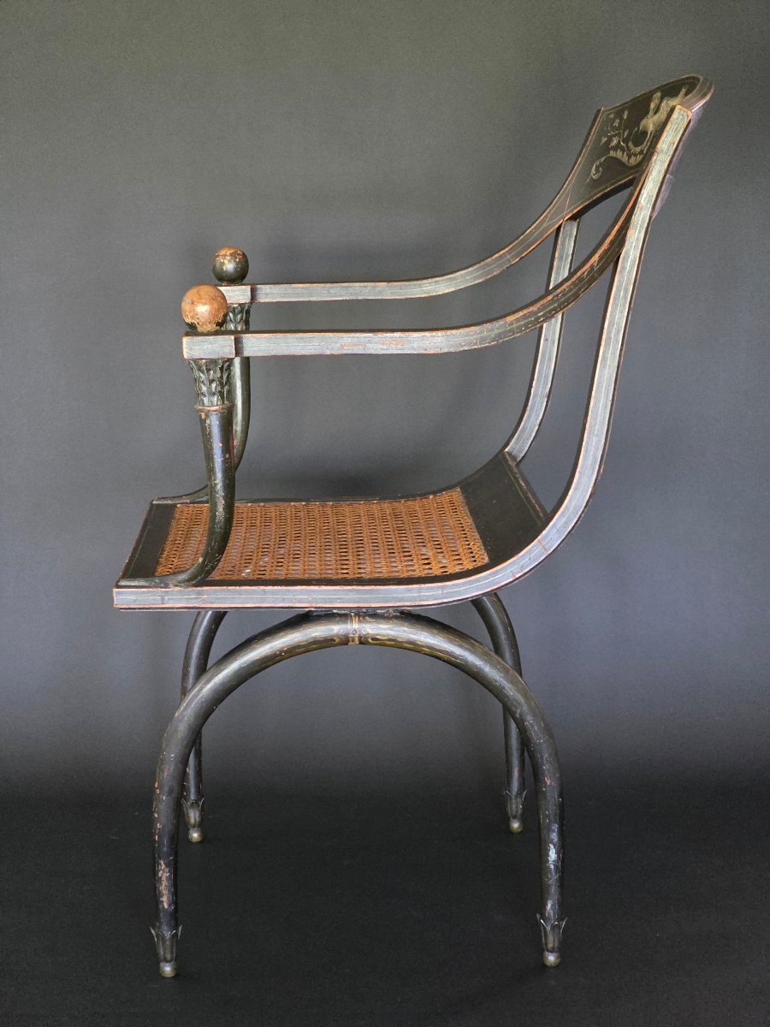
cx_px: 385
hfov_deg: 21.3
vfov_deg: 28.2
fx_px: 2046
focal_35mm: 69
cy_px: 514
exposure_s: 1/33.3
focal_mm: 7.9
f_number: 2.4
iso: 1600
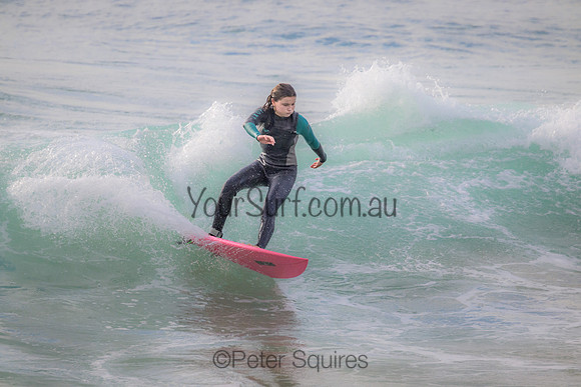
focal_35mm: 720
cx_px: 290
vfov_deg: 1.9
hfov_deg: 2.9
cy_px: 194
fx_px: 11622
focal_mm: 720
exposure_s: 1/1600
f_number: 11
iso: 1600
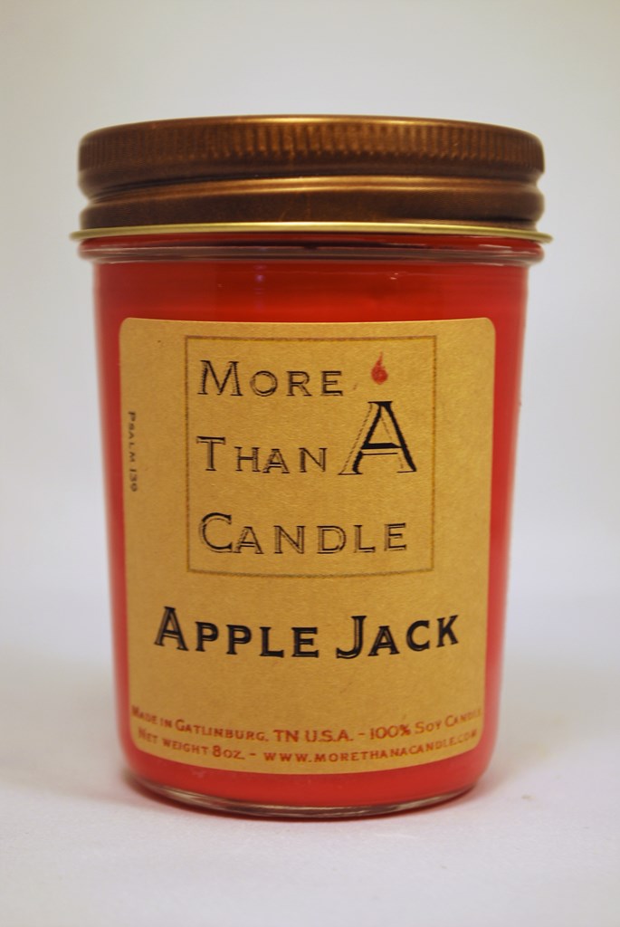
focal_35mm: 78
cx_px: 310
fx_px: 2010
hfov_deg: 17.5
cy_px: 464
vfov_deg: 26.0
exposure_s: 1/125
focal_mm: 52
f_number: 5.6
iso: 200
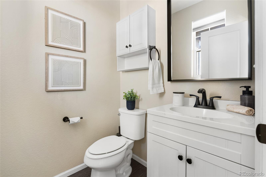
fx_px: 118
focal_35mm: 16
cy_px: 88
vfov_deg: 73.7
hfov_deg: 96.7
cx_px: 133
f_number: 8
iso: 125
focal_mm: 16
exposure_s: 3.2
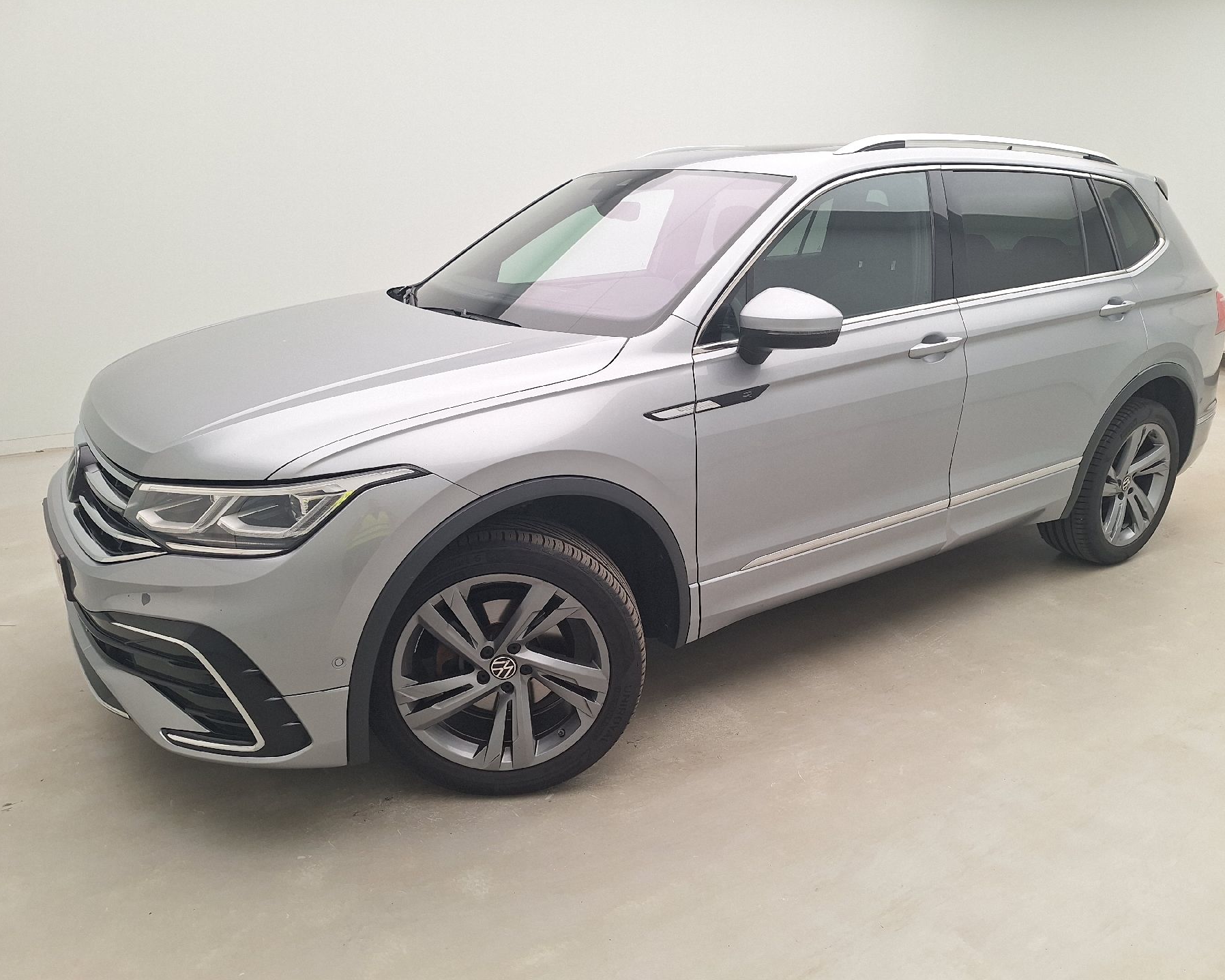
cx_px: 630
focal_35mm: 24
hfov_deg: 70.3
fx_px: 870
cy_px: 490
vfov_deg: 58.8
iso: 50
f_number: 1.8
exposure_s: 1/100
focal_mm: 5.54
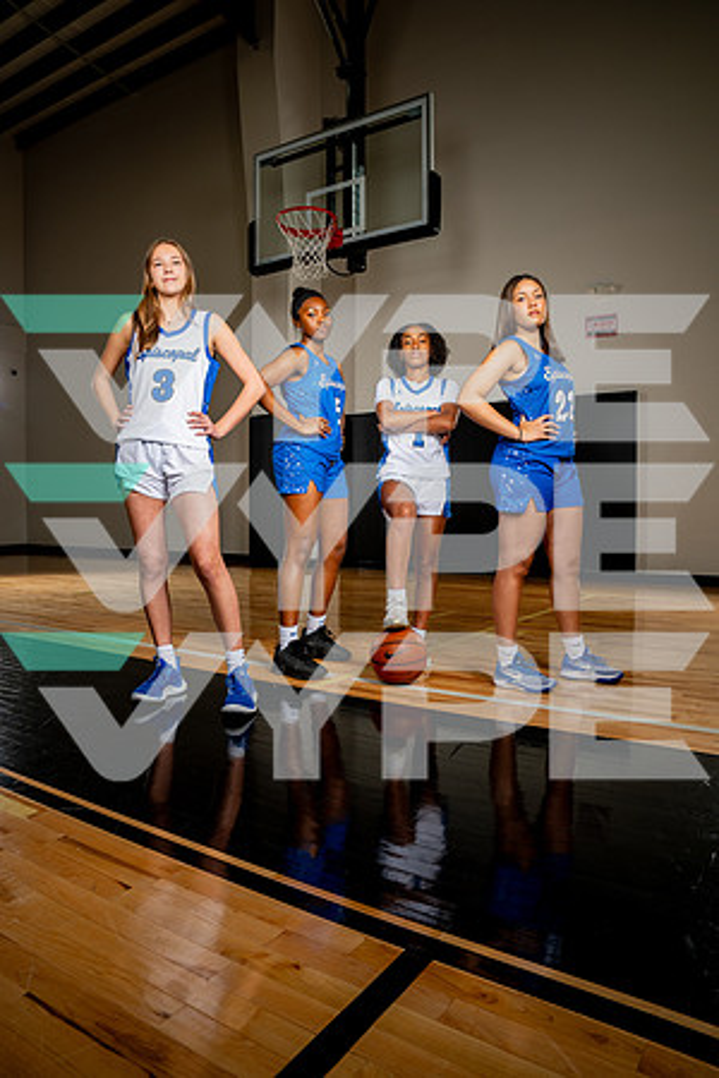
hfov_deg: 53.1
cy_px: 539
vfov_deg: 73.7
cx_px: 360
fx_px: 719
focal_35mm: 24
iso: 250
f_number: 8
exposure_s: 1/500
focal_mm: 24
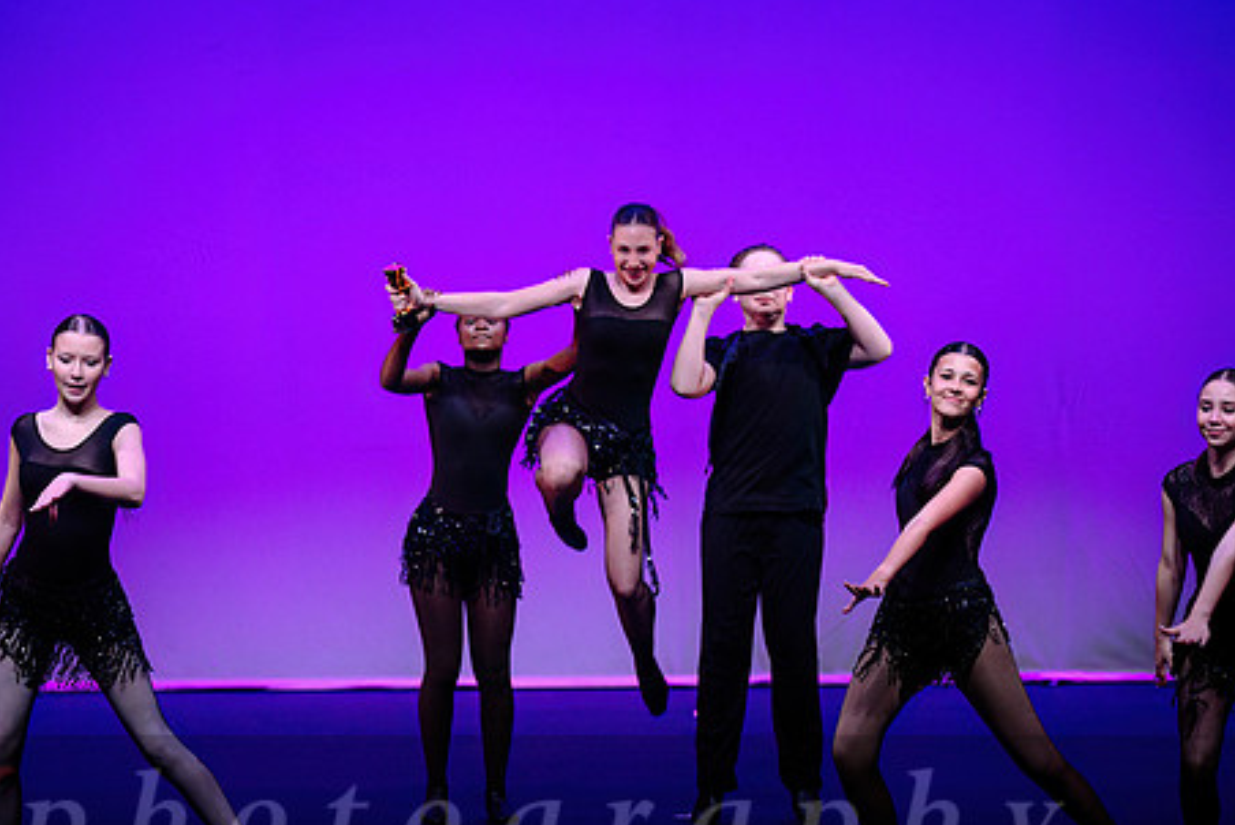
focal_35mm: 174
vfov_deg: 7.9
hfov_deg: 11.8
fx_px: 5973
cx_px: 522
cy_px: 452
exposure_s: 1/640
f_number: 2.8
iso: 1250
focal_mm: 130
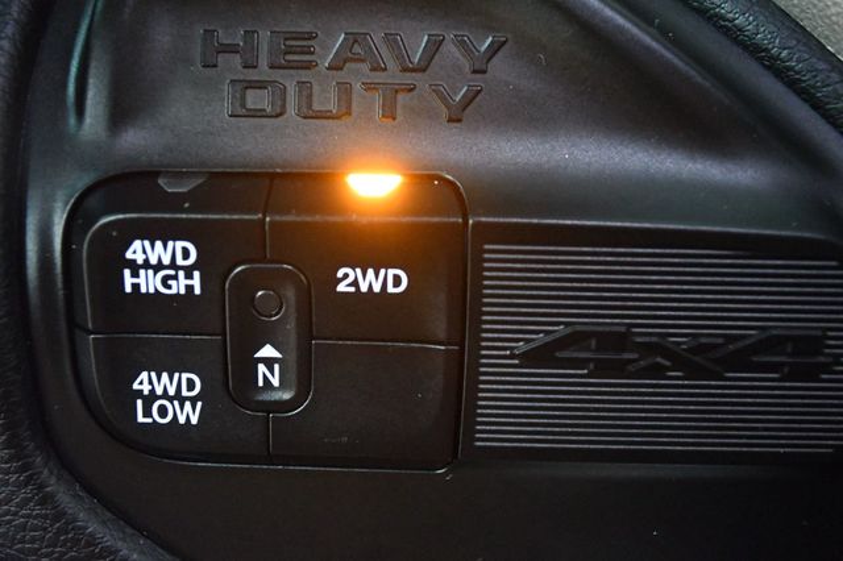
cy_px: 280
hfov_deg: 38.9
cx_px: 422
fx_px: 1194
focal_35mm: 51
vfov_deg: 26.5
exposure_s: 1/30
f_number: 5
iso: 12800
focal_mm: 34
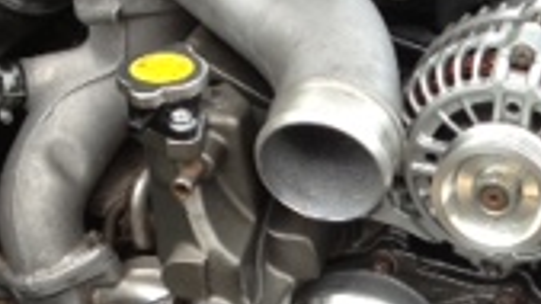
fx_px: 2065
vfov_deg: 8.4
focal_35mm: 144
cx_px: 583
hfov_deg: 14.6
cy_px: 278
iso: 50
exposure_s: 1/131
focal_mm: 4.28
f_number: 2.4
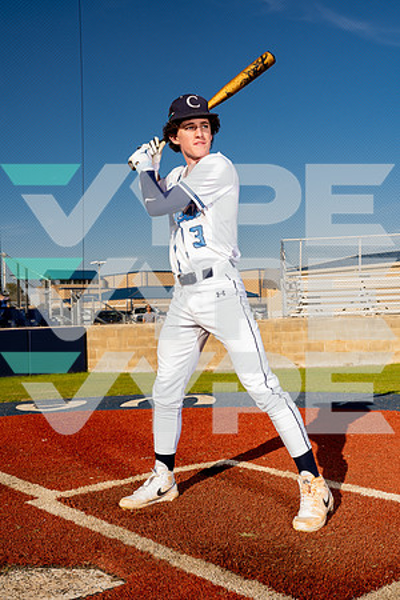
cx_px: 200
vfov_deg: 45.4
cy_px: 300
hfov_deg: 31.2
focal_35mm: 43
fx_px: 717
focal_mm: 43
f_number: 8
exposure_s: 1/250
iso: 100
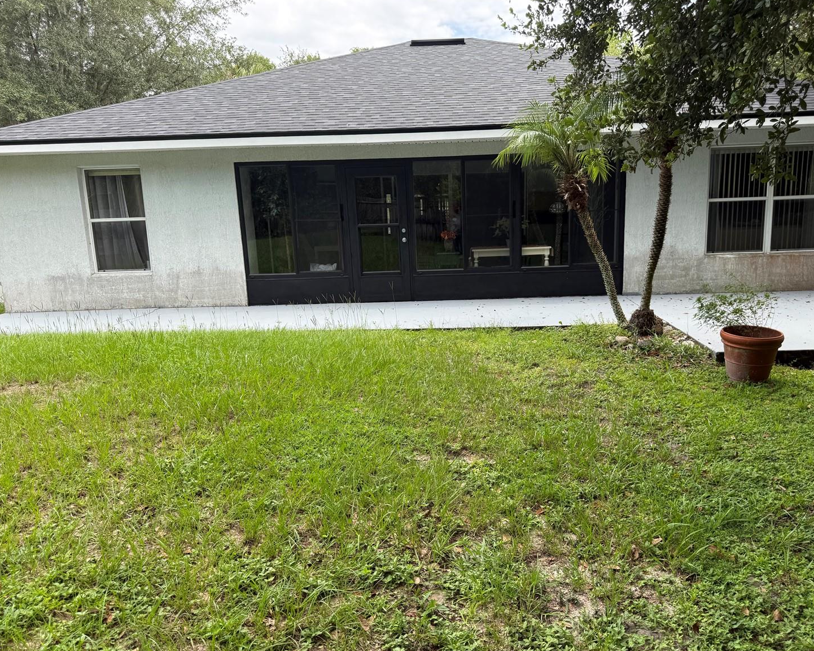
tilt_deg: -11.6
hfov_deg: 66.0
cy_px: 331
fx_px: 626
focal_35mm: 26
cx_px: 437
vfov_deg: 54.9
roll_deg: +1.6
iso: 80
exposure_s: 1/878
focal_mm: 6.76
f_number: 1.78
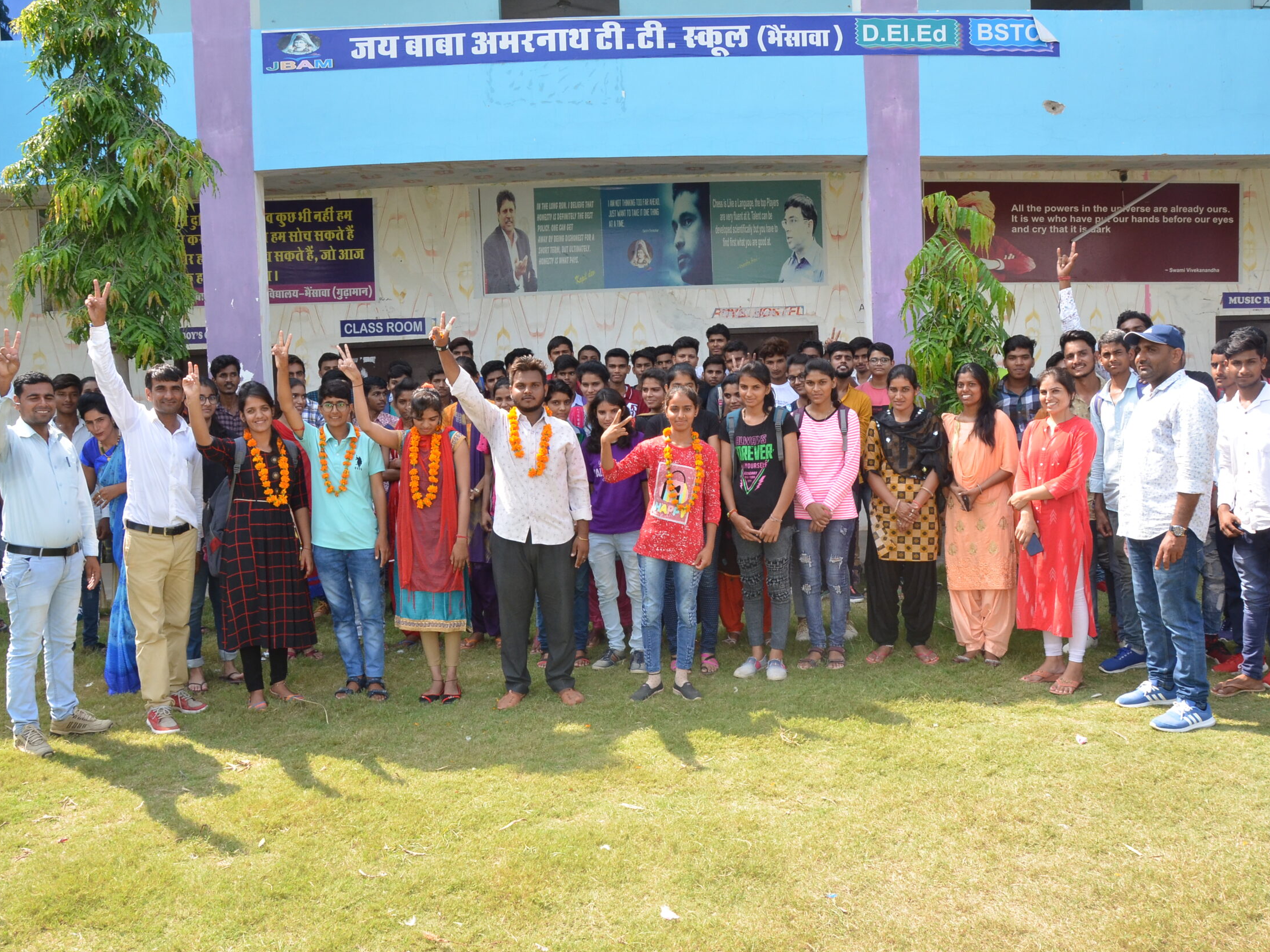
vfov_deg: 46.8
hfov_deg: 60.0
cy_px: 467
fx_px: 1101
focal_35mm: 30
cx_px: 646
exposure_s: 1/160
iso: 640
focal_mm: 18
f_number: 11
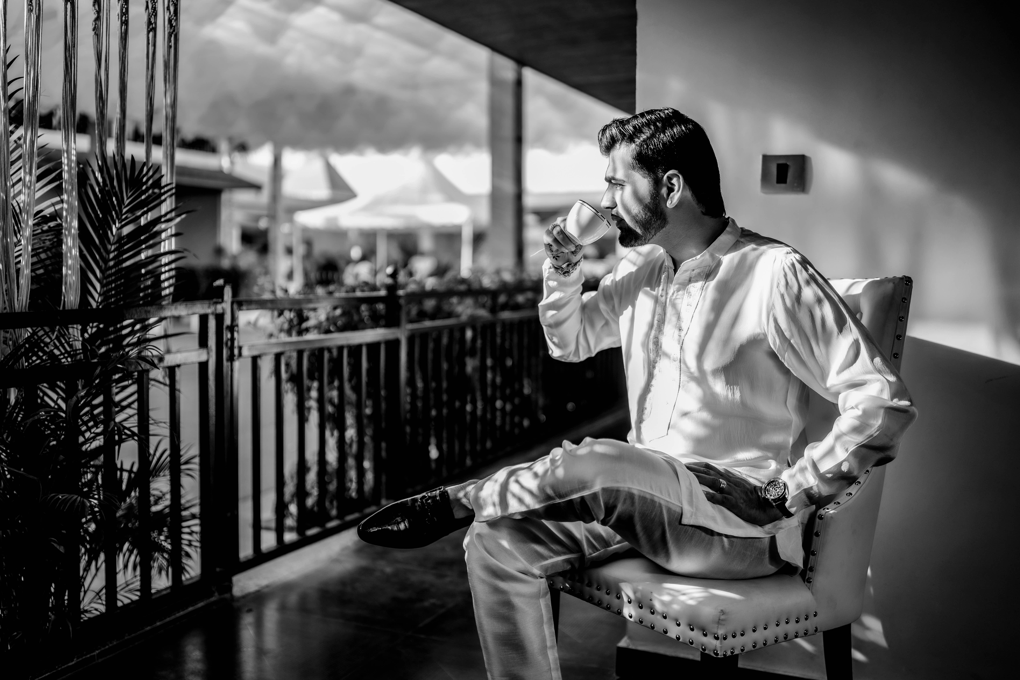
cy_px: 340
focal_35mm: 35
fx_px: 992
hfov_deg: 54.4
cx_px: 510
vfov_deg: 37.9
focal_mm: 35
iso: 50
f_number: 1.4
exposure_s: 1/500
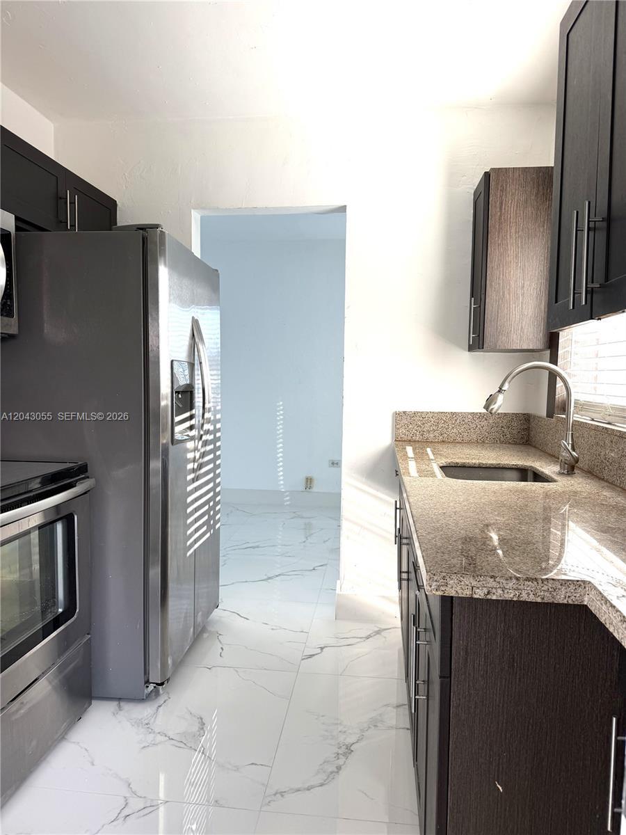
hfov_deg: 56.8
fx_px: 579
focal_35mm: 24
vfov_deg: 71.6
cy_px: 418
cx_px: 313
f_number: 1.78
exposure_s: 1/332
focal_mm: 6.76
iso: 80
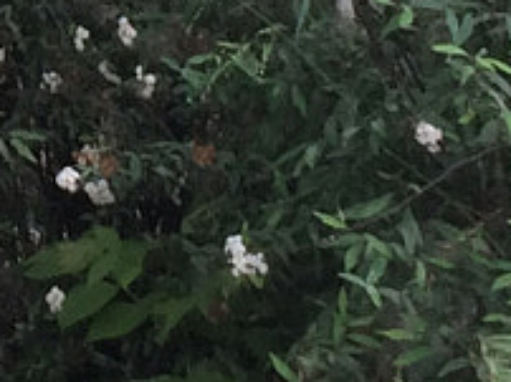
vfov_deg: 6.2
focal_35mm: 230
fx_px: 3391
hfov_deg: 8.4
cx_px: -321
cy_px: -539
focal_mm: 4.15
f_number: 2.2
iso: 40
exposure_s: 1/120
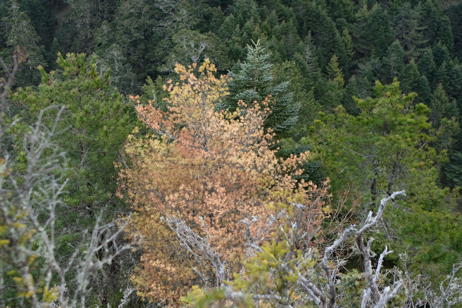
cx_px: 221
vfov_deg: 35.0
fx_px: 488
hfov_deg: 50.7
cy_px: 145
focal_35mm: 38
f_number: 2.8
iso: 400
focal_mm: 23
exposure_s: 1/1250
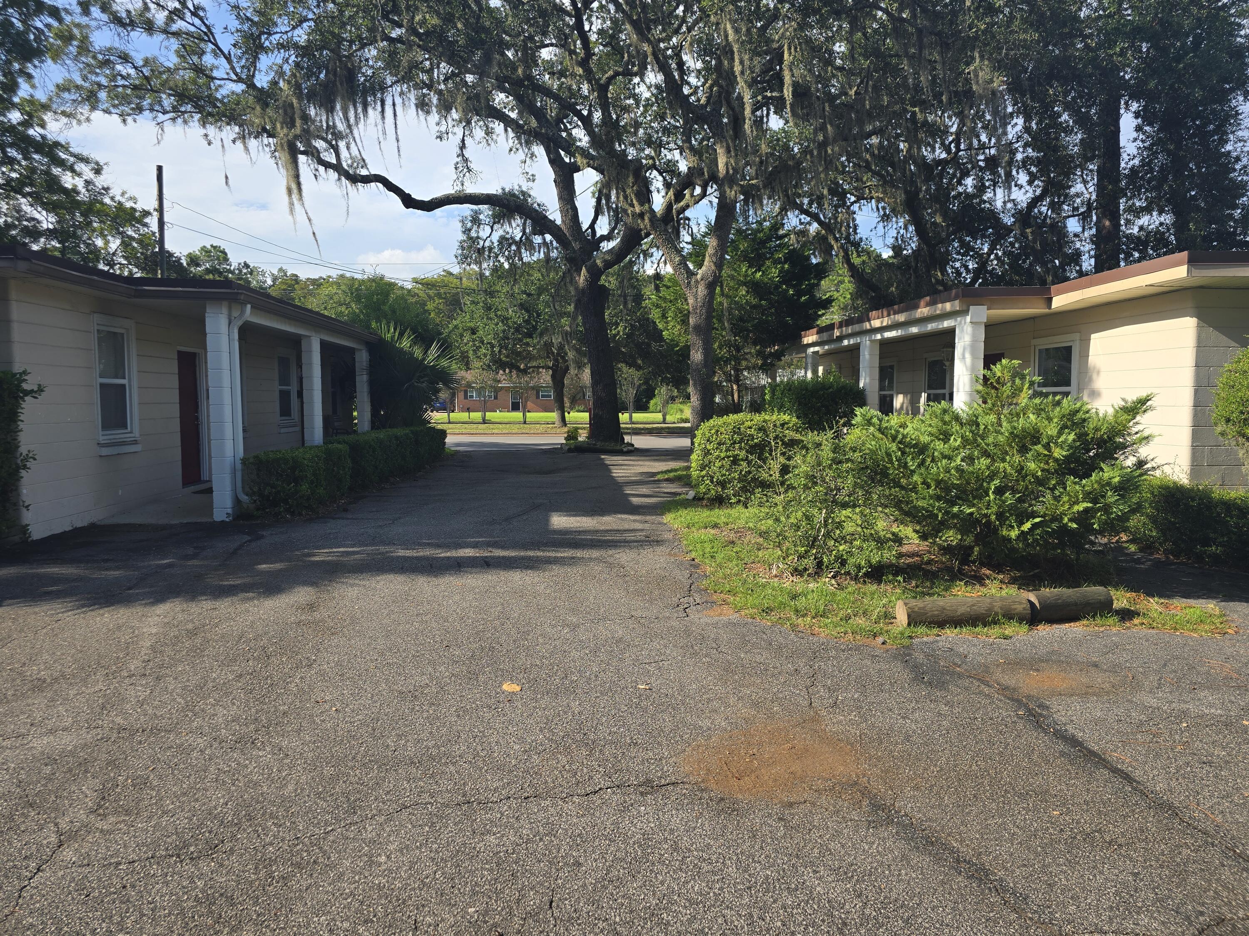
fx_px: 830
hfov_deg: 73.9
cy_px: 468
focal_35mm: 23
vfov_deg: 58.9
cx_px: 624
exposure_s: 1/468
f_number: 1.7
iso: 12
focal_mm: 6.3
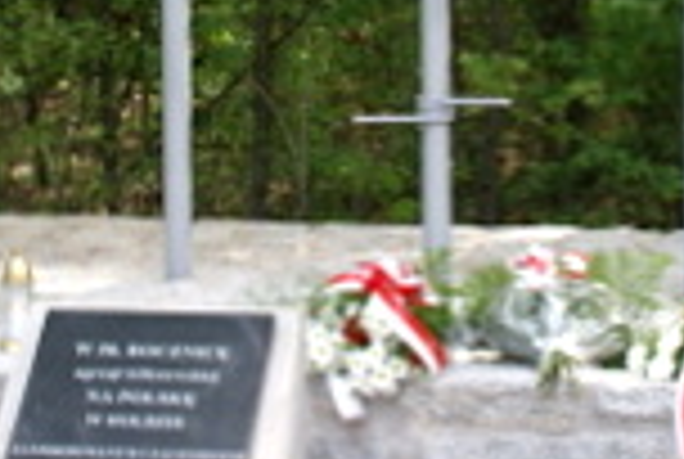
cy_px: 36
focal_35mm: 142
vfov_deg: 9.7
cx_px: 238
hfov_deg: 14.4
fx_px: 2703
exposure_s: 1/250
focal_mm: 18
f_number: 4
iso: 200
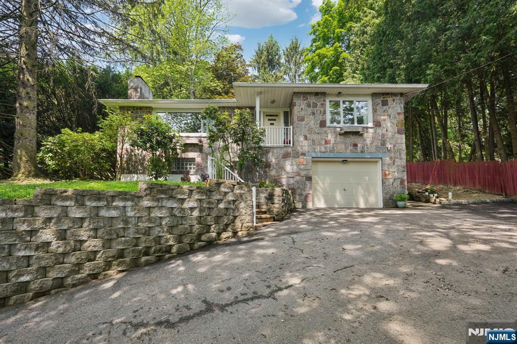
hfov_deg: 96.8
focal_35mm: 16
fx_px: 230
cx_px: 258
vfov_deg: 73.7
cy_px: 172
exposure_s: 1/30
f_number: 9
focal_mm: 16
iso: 125
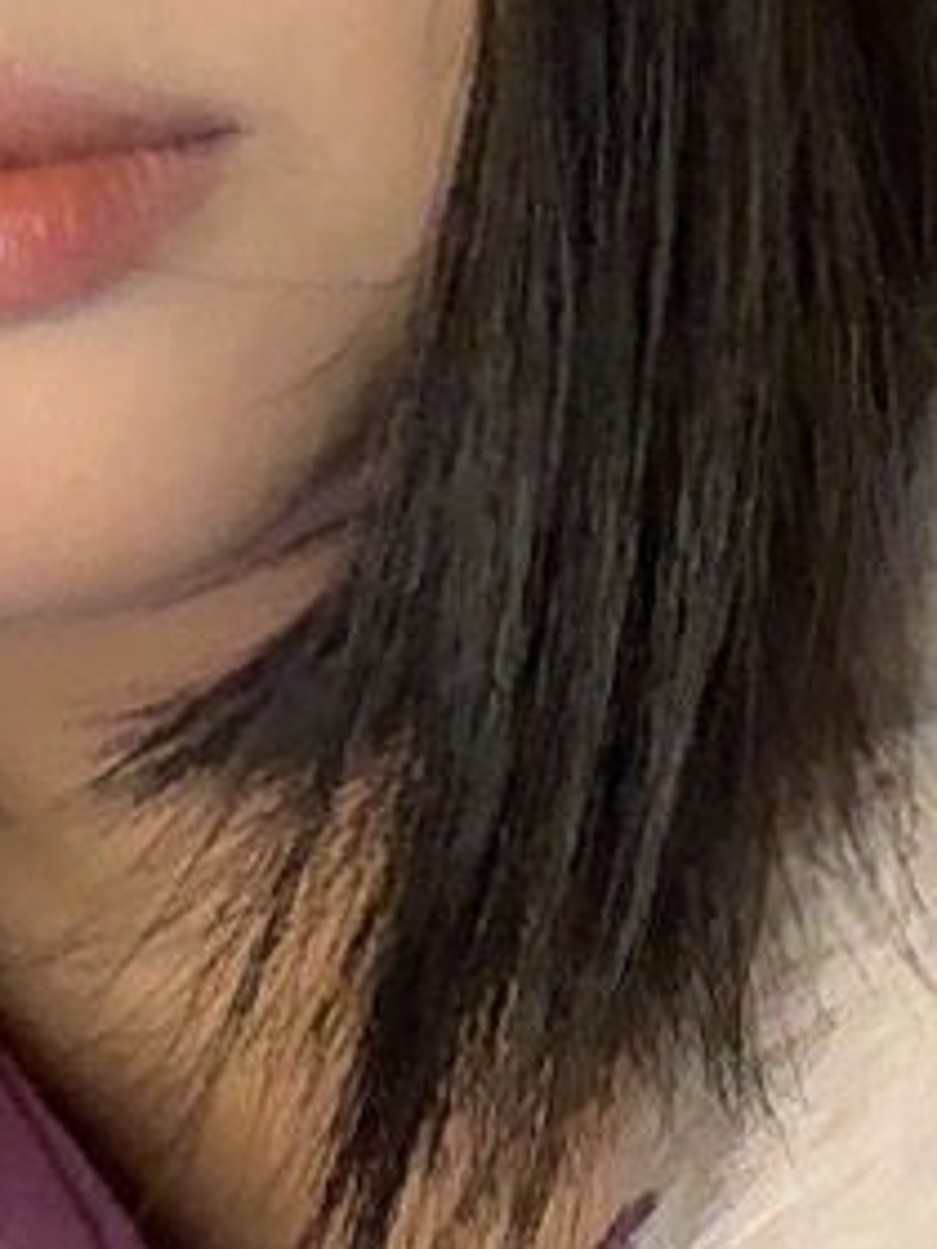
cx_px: 156
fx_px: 6641
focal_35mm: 184
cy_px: -312
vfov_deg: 10.5
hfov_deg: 8.1
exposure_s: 1/60
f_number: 1.9
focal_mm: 2.69
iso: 160
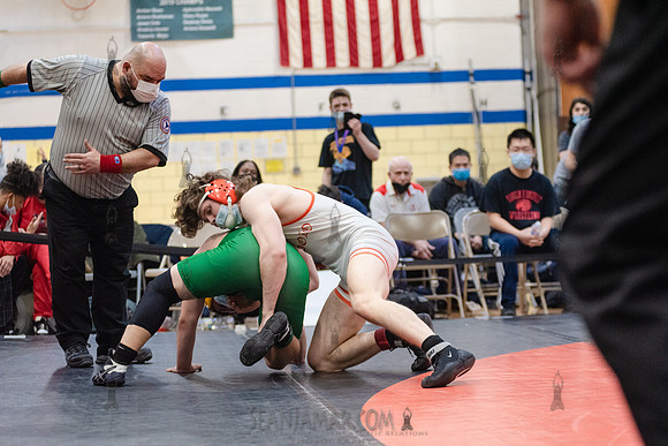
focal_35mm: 86
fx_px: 1596
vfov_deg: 15.9
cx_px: 334
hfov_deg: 23.6
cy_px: 223
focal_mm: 86
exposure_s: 1/400
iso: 4000
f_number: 3.5
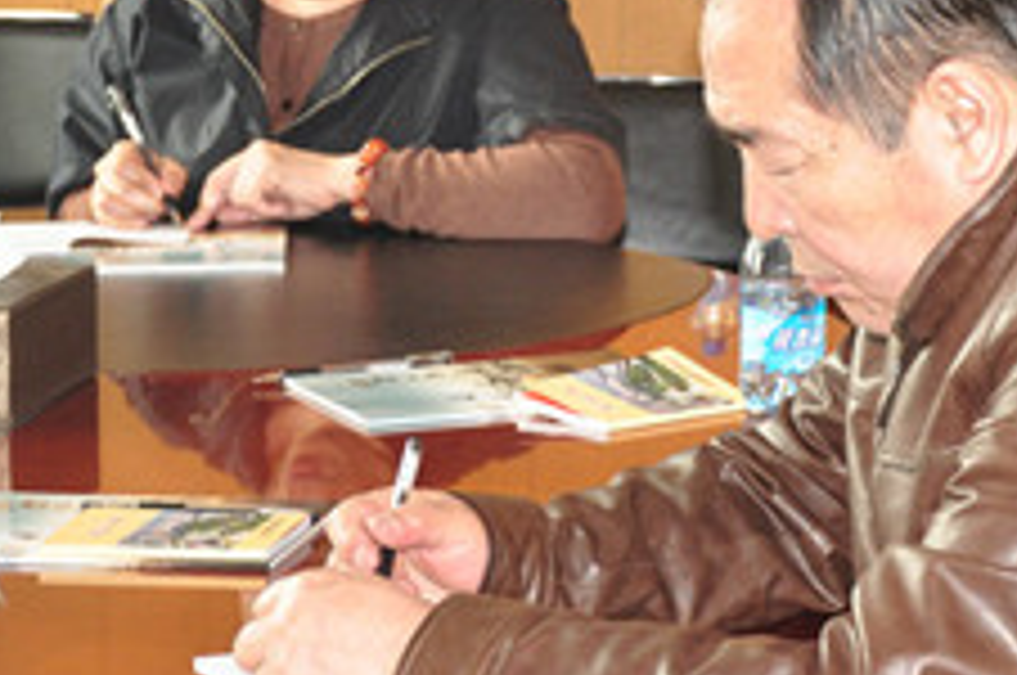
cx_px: 810
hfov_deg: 12.3
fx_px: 4683
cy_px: 173
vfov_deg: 8.2
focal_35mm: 166
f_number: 5
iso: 800
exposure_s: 1/60
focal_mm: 50
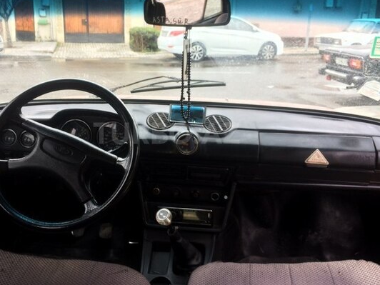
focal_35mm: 36
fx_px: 395
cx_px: 166
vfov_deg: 39.6
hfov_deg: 51.2
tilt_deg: -17.3
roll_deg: -0.7
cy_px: 133
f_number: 2.2
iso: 50
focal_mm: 4.15
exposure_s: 1/33
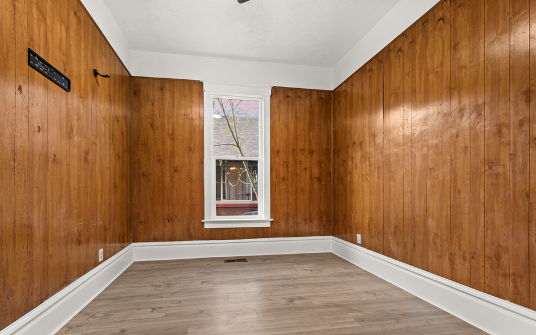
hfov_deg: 97.7
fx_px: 234
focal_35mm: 16
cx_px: 252
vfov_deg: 71.0
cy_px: 186
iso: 500
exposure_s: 1/3
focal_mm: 14
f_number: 7.1
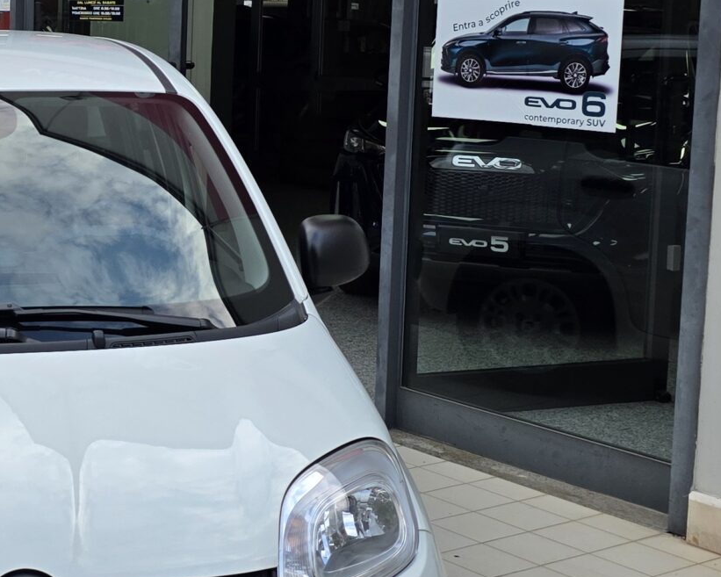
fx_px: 1494
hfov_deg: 25.5
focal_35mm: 70
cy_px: 181
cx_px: -29
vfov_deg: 21.8
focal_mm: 6.3
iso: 80
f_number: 1.7
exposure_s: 1/1505
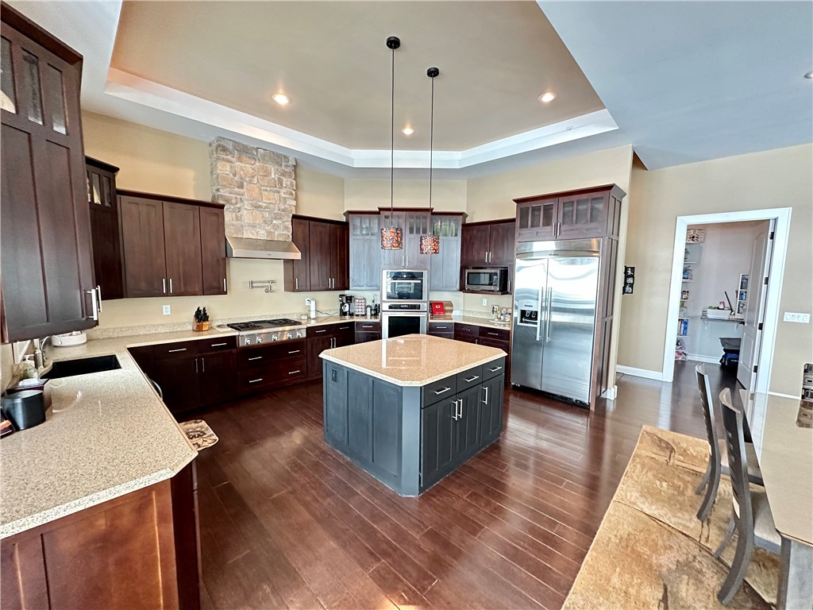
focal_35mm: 14
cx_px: 406
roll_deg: -1.4
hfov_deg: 102.1
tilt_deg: -5.7
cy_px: 305
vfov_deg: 85.7
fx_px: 329
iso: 640
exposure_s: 1/60
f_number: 2.2
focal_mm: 2.22
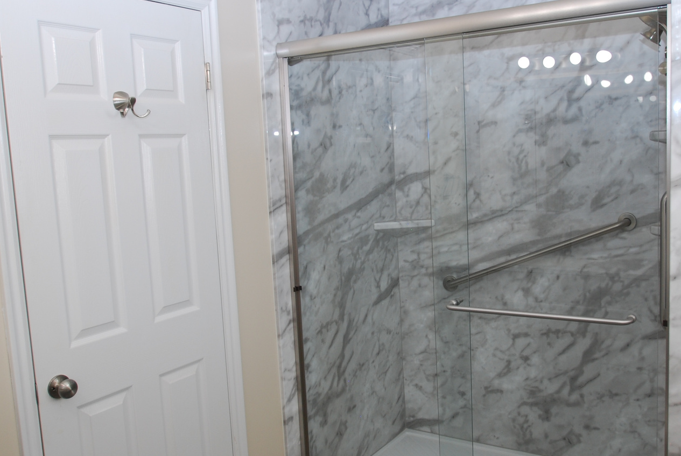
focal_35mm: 34
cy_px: 236
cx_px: 401
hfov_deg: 55.4
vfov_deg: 39.0
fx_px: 644
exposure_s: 1/100
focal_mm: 14
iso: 200
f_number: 5
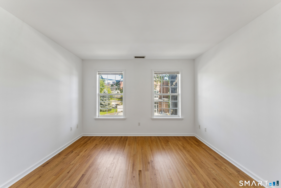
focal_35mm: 15
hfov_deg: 99.6
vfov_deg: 76.6
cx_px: 140
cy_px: 94
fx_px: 119
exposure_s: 1/10
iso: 400
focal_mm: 15.2
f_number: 13
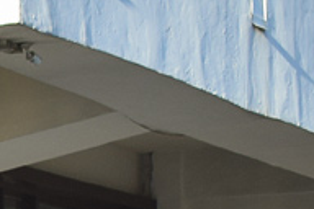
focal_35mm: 272
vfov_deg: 4.9
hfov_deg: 6.9
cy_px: 456
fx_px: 2373
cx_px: -589
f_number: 7.1
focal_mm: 29
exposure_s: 1/500
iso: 200
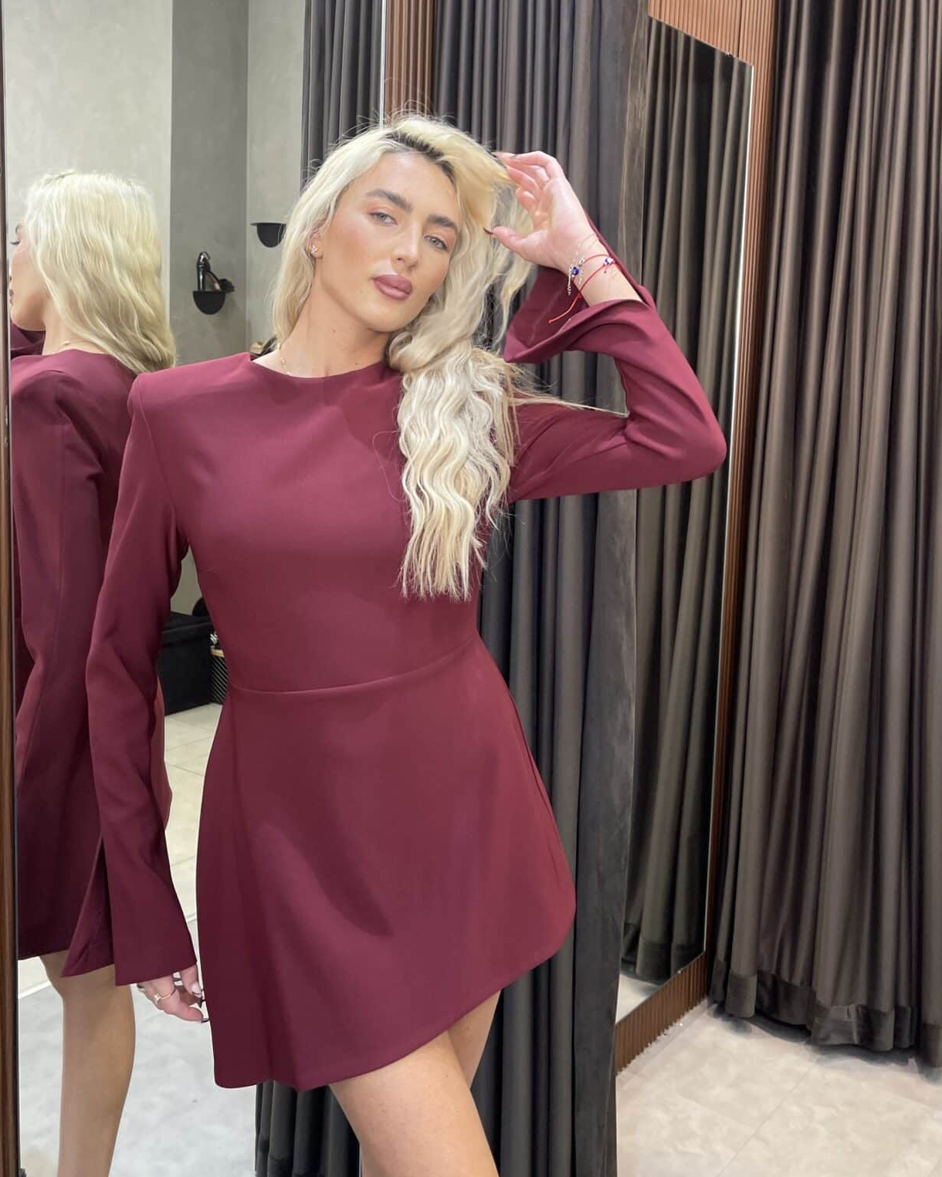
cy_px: 505
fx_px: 1115
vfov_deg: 55.5
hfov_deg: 45.6
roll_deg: -0.7
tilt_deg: -7.5
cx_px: 378
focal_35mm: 32
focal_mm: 5.1
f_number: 1.6
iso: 100
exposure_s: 1/100
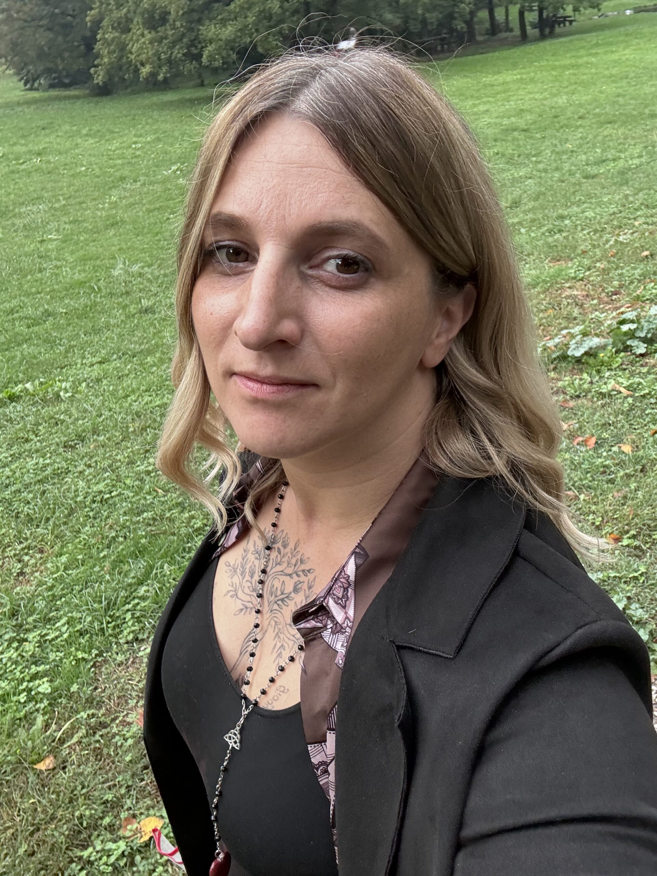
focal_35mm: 30
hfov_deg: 46.8
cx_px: 328
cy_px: 438
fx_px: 759
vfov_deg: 60.0
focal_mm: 2.69
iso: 32
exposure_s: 1/121
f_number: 1.9
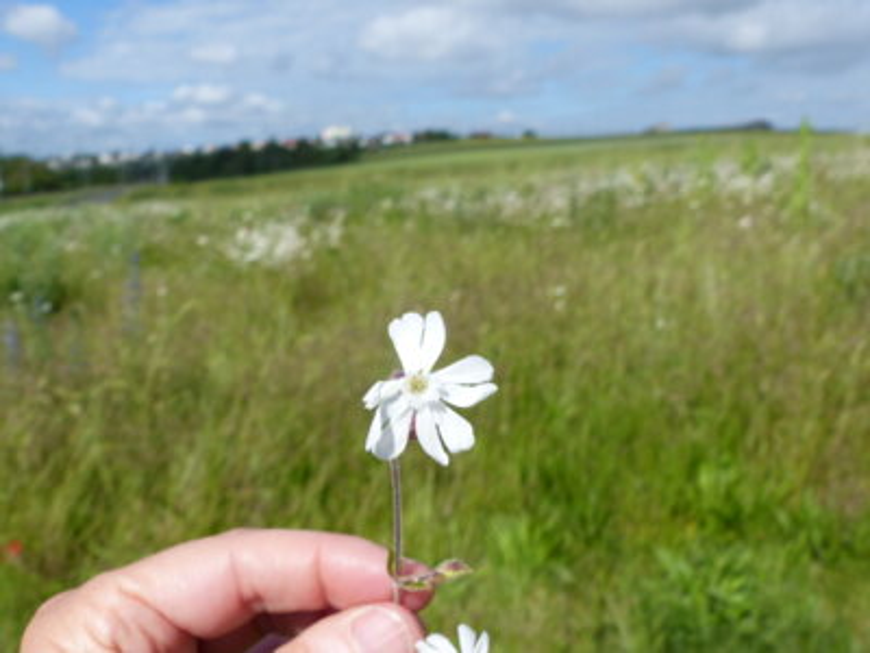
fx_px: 855
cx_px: 435
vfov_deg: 41.8
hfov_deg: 54.0
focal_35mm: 34
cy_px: 326
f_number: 4
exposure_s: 1/1300
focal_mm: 6.2
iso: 100
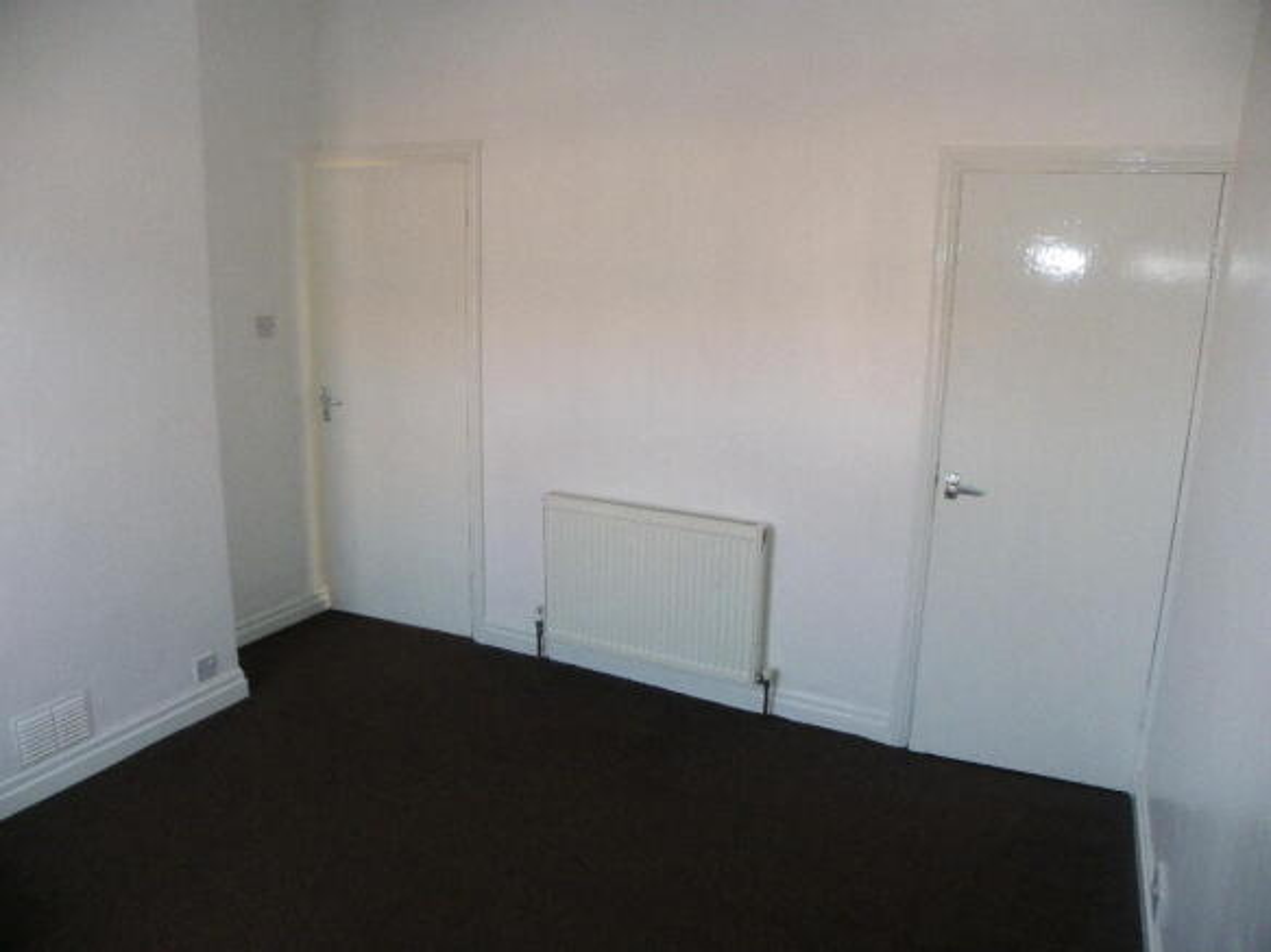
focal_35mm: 26
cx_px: 636
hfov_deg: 67.3
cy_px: 476
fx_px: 954
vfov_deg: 53.0
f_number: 2.8
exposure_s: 1/60
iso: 250
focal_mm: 4.6
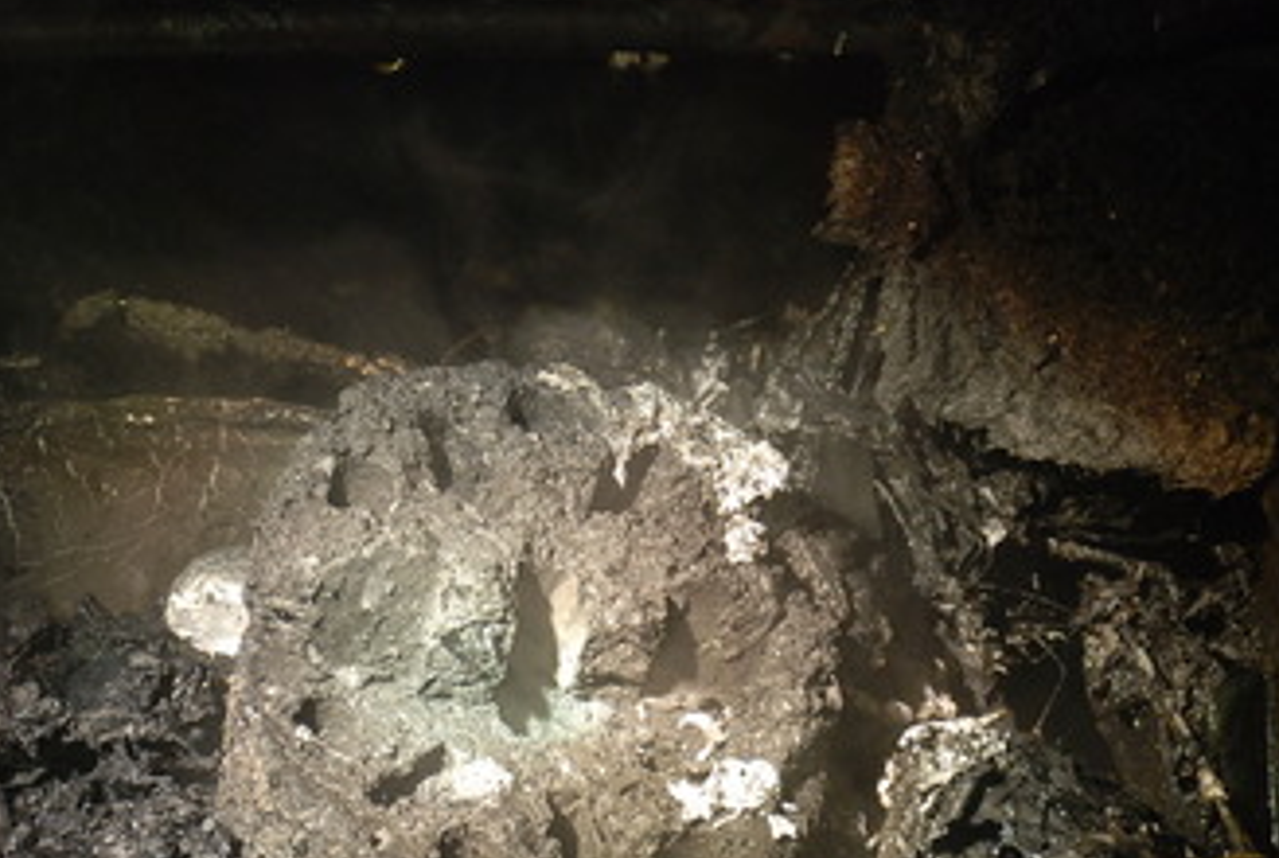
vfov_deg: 8.1
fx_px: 6015
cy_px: 669
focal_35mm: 169
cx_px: 671
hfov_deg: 12.1
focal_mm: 66
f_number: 5.3
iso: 280
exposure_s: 1/125
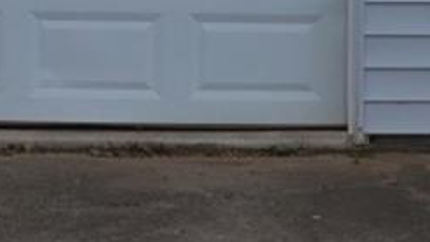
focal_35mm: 195
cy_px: -277
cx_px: 21
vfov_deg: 6.0
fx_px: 2224
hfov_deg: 11.0
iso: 400
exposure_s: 1/250
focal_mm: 30
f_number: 8
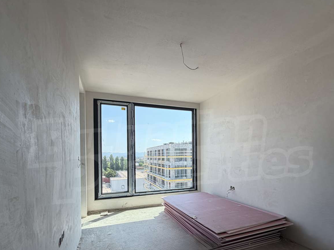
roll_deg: +0.8
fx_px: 174
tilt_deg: -0.1
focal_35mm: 18
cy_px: 157
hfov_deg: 87.7
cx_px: 170
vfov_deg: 70.4
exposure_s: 1/357
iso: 50
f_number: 2.2
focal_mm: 2.22
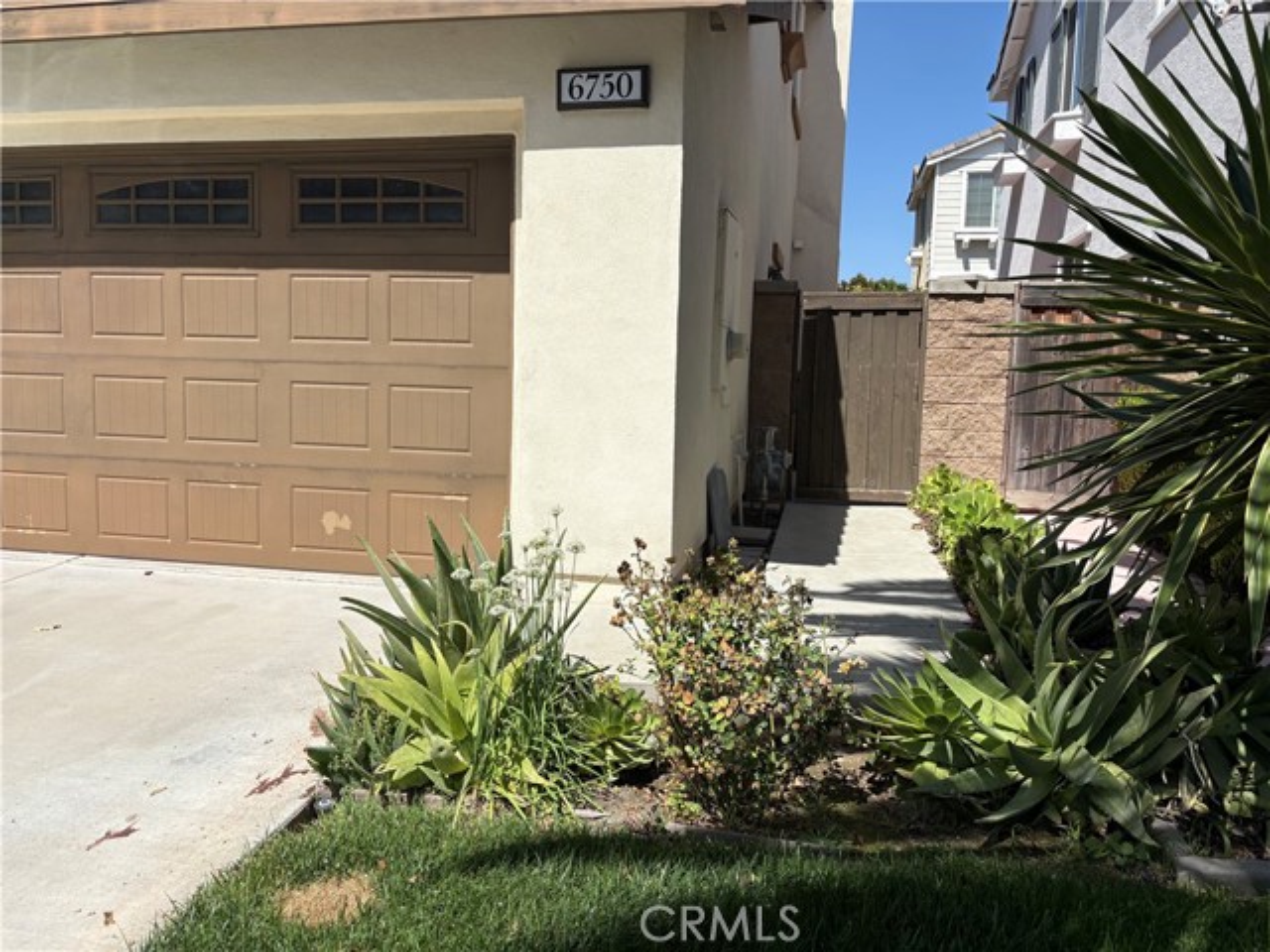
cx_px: 635
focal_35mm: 26
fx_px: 954
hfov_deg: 67.3
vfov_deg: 53.1
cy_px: 476
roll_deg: -0.7
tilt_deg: -5.0
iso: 50
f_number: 1.6
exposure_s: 1/4608
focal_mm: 5.96
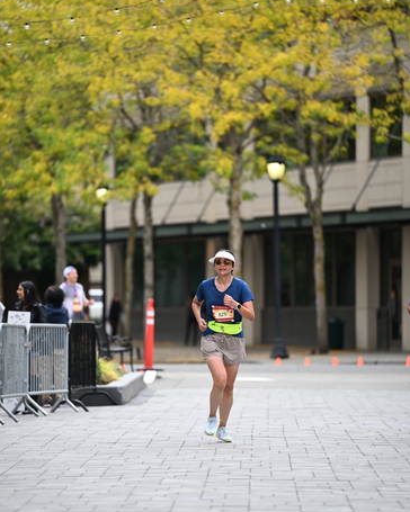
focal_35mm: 227
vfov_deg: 8.5
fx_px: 3443
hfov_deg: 6.8
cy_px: 276
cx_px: 206
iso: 640
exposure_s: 1/2500
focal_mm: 200
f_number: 2.8
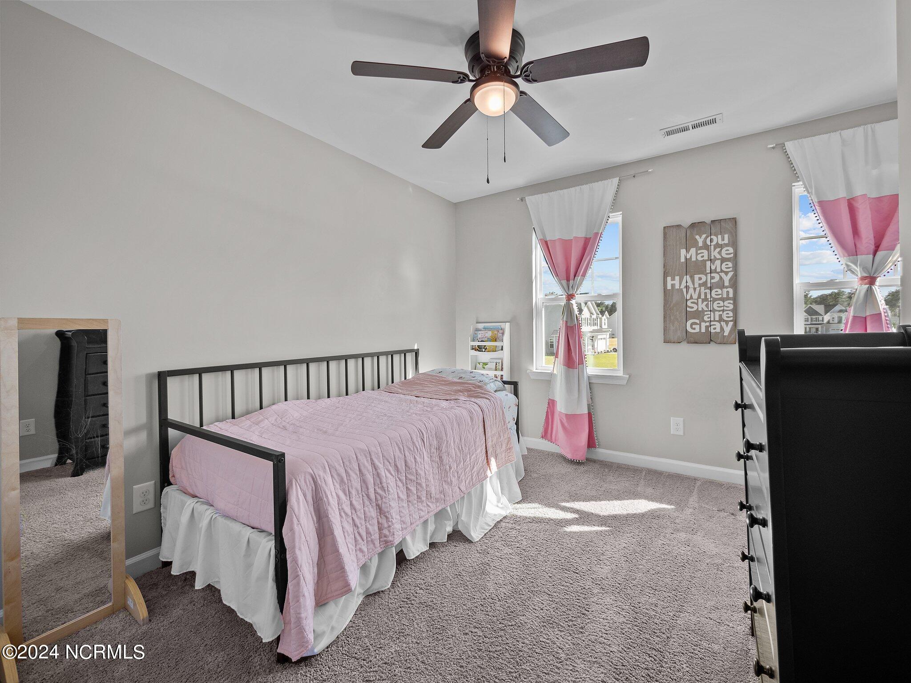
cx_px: 456
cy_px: 342
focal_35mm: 14
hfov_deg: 102.1
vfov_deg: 85.7
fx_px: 368
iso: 200
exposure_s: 1/10
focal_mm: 7
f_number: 4
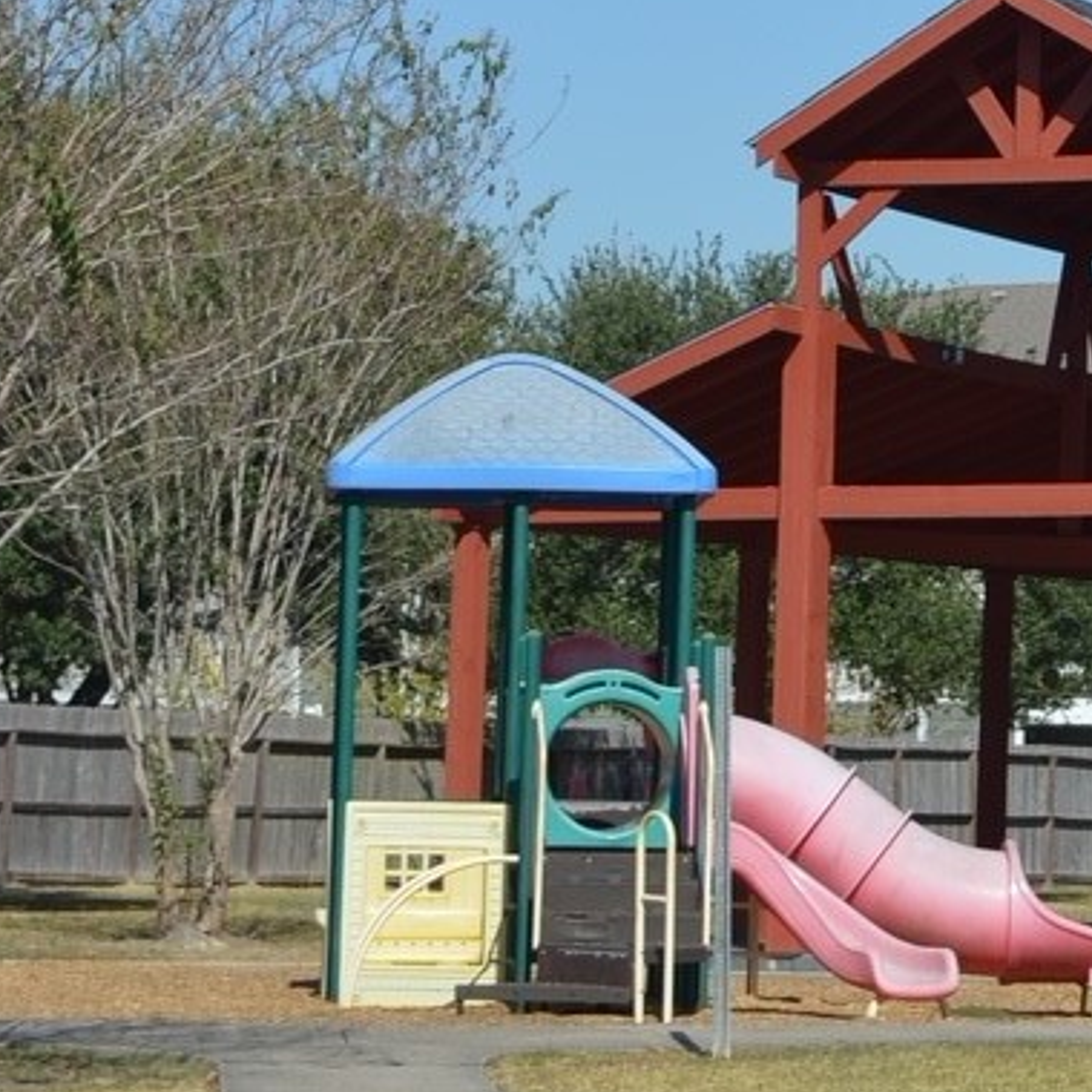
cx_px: 1253
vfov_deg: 9.5
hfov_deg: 9.5
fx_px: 6460
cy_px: -313
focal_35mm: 181
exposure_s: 1/640
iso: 100
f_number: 5
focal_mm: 36
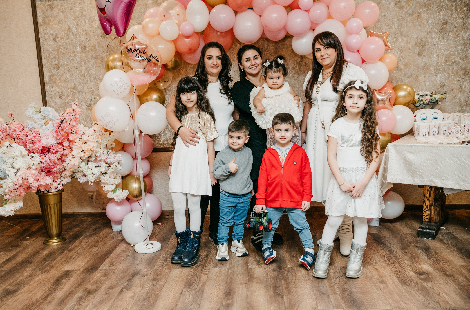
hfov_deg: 52.2
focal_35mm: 37
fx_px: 479
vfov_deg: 35.8
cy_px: 169
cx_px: 217
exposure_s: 1/160
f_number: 4
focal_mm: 34
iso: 160
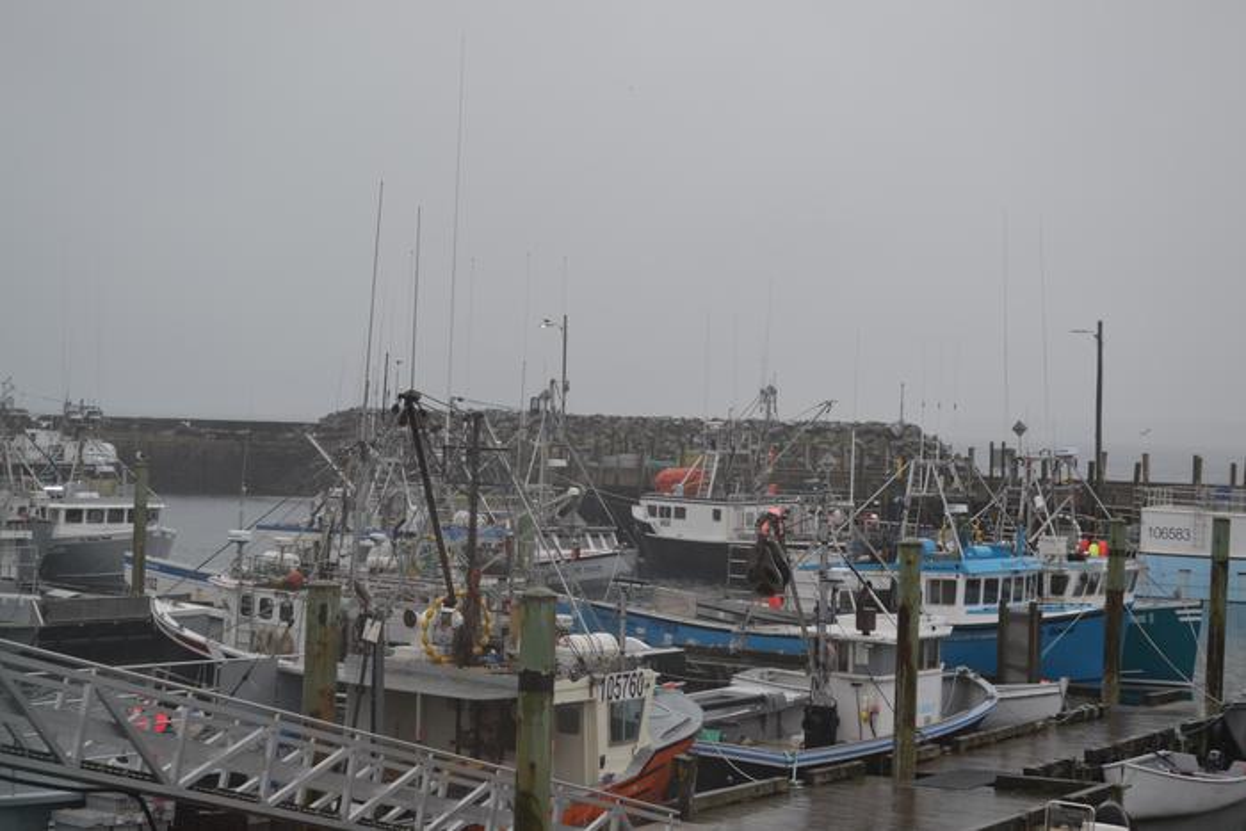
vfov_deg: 22.6
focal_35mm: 60
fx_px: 2077
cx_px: 623
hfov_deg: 33.4
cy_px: 416
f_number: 5.6
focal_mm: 40
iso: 140
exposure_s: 1/125
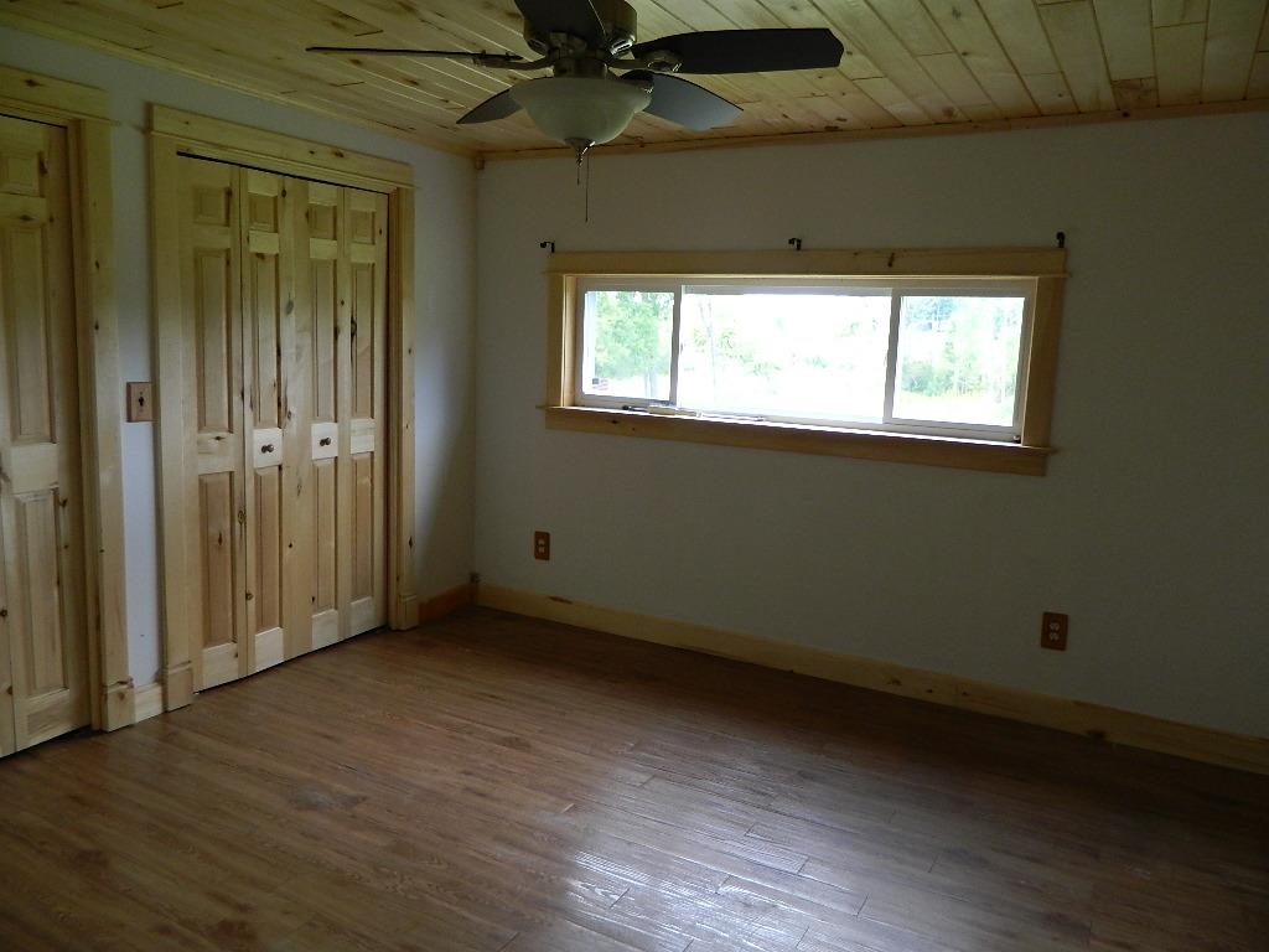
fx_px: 916
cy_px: 476
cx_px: 634
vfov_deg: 54.9
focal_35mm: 25
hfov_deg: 69.4
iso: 160
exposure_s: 1/30
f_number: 3.1
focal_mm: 4.5
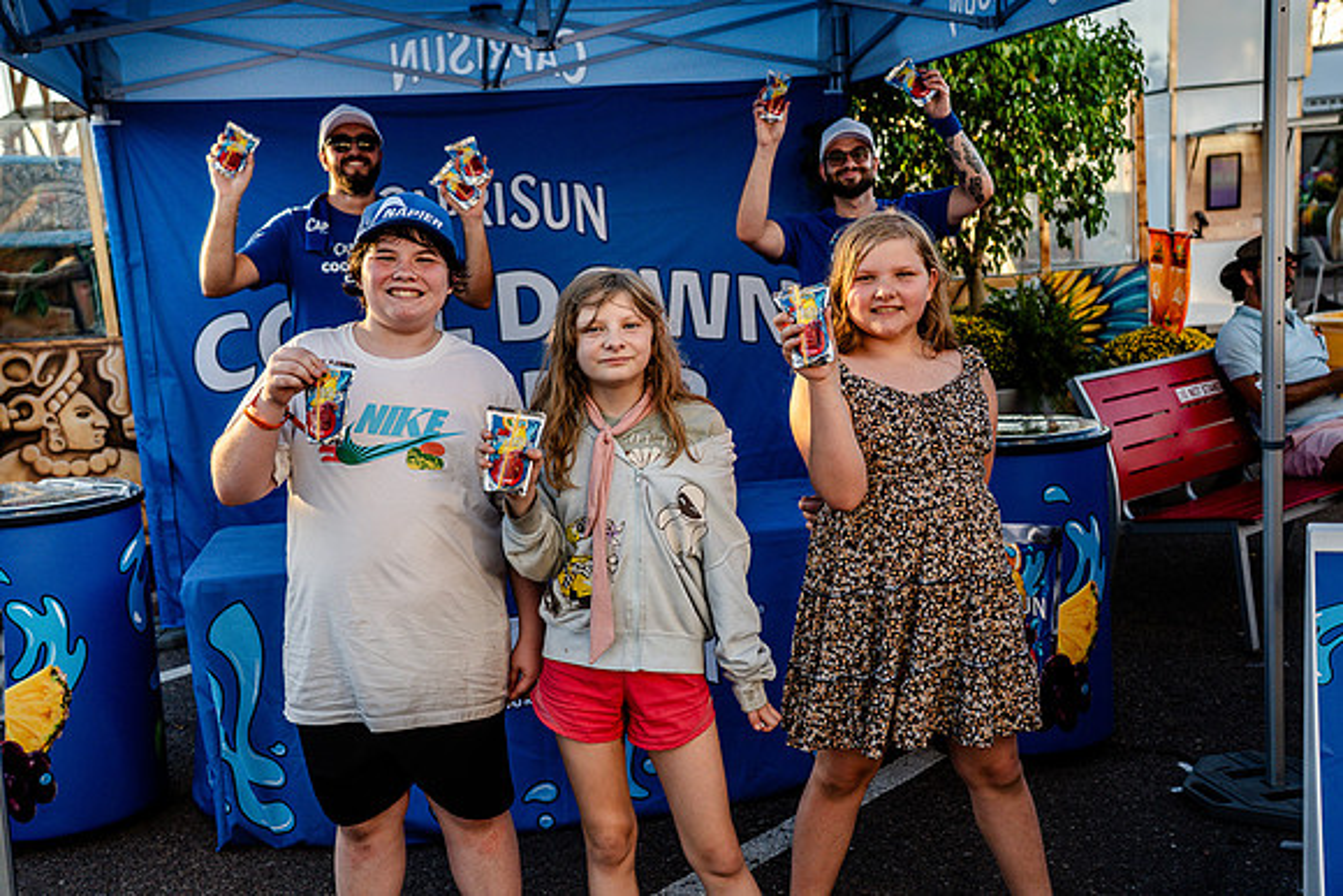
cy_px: 448
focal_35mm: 38
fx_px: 1418
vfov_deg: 35.1
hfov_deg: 50.7
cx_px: 672
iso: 320
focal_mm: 38
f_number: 4
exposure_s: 1/640
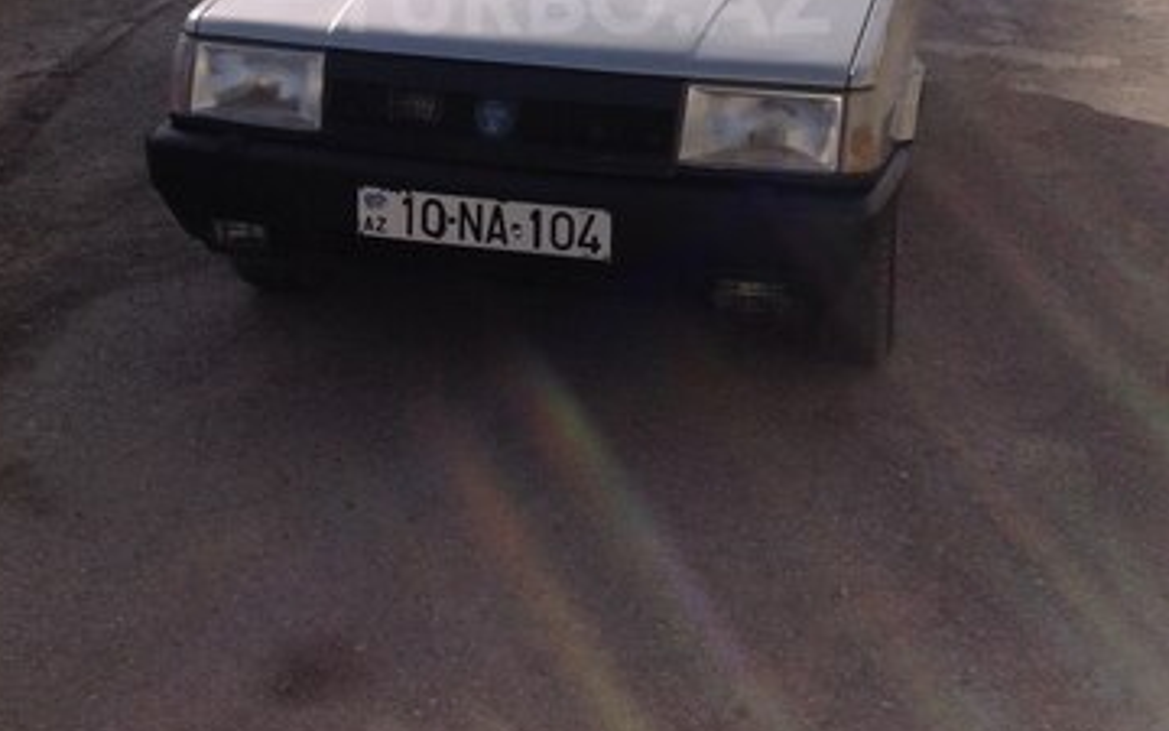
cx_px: 580
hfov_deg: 39.6
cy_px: -3
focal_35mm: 51
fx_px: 1625
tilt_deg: -9.4
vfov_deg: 24.2
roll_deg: -2.6
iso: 50
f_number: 2.4
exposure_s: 1/2326
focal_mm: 4.28
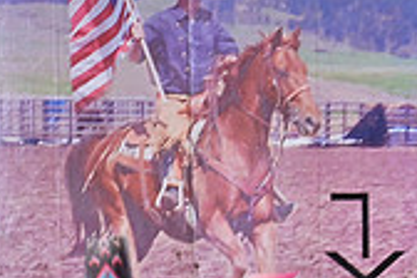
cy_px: 413
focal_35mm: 689
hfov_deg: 3.0
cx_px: 546
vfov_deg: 2.0
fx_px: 7980
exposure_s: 1/200
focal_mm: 200
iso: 1250
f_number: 3.2
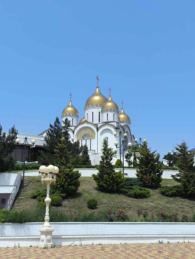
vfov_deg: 41.2
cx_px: 98
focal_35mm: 46
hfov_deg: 31.5
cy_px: 130
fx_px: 345
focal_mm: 4.71
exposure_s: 1/1410
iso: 50
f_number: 1.7
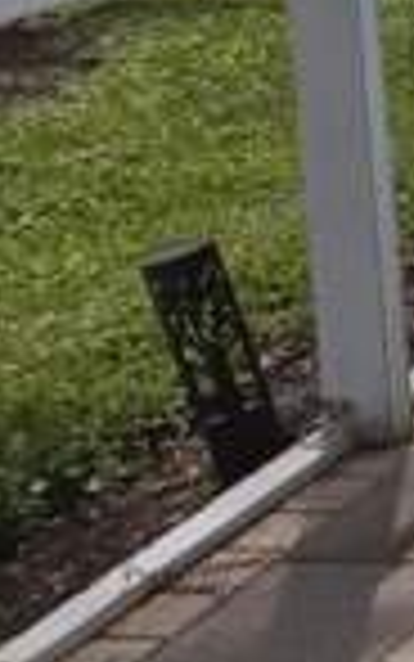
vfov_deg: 19.3
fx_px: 1803
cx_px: 1710
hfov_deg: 7.8
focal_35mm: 100
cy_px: -176
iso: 40
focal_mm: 2.2
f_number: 1.9
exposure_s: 1/3211
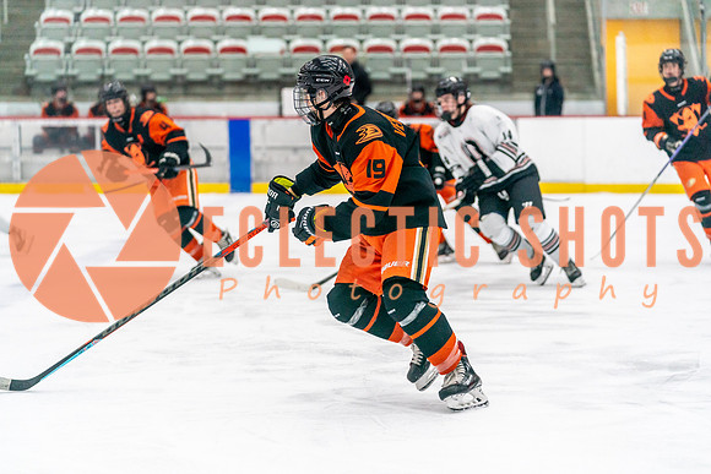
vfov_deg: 12.8
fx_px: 2122
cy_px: 237
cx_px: 356
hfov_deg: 19.0
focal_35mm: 107
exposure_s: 1/1250
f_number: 2.8
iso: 3200
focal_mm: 105
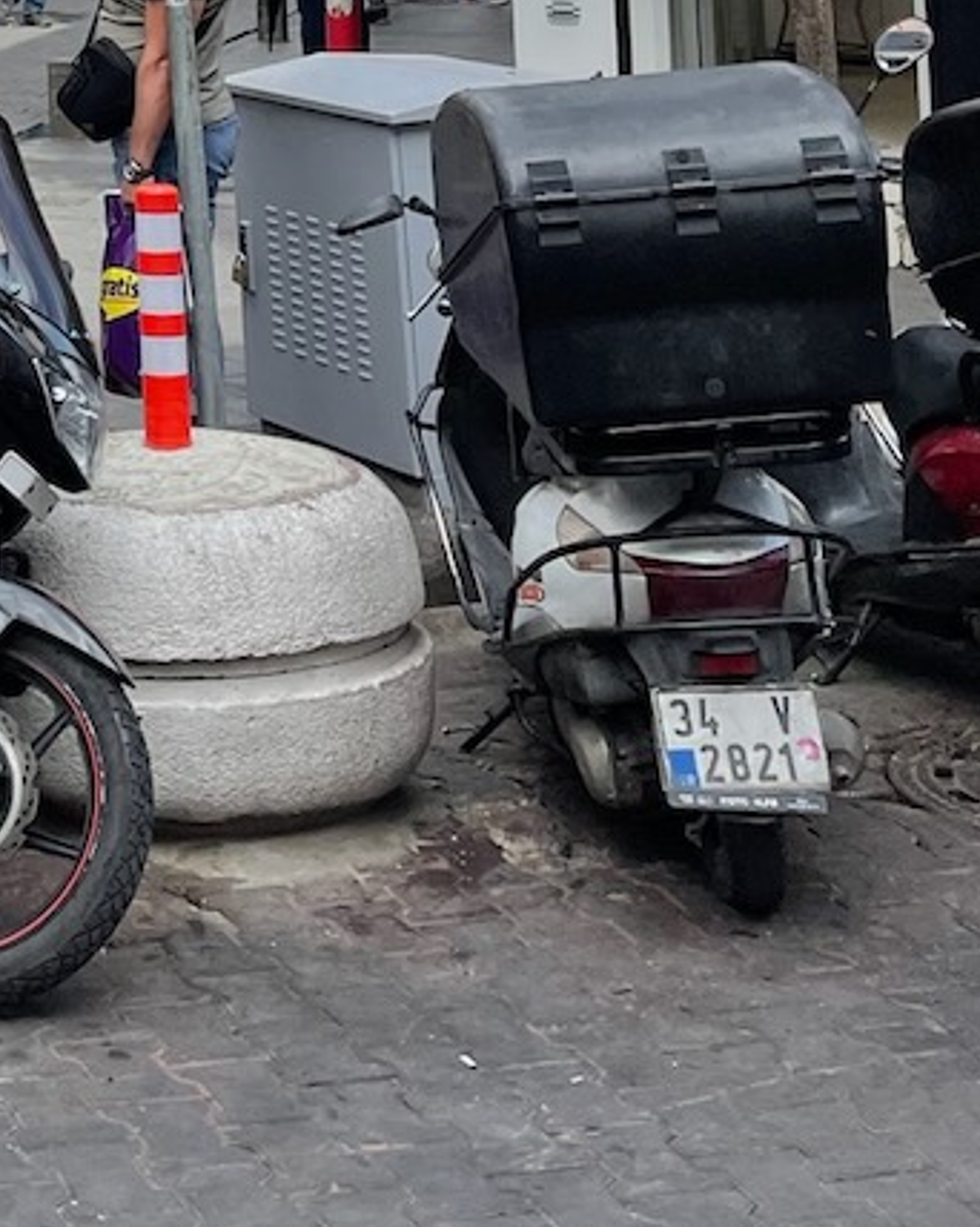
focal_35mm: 81
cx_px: -373
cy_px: -396
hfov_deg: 17.5
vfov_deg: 21.2
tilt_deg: +2.6
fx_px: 2939
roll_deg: +1.2
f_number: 1.6
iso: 32
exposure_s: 1/1553
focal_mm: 4.2
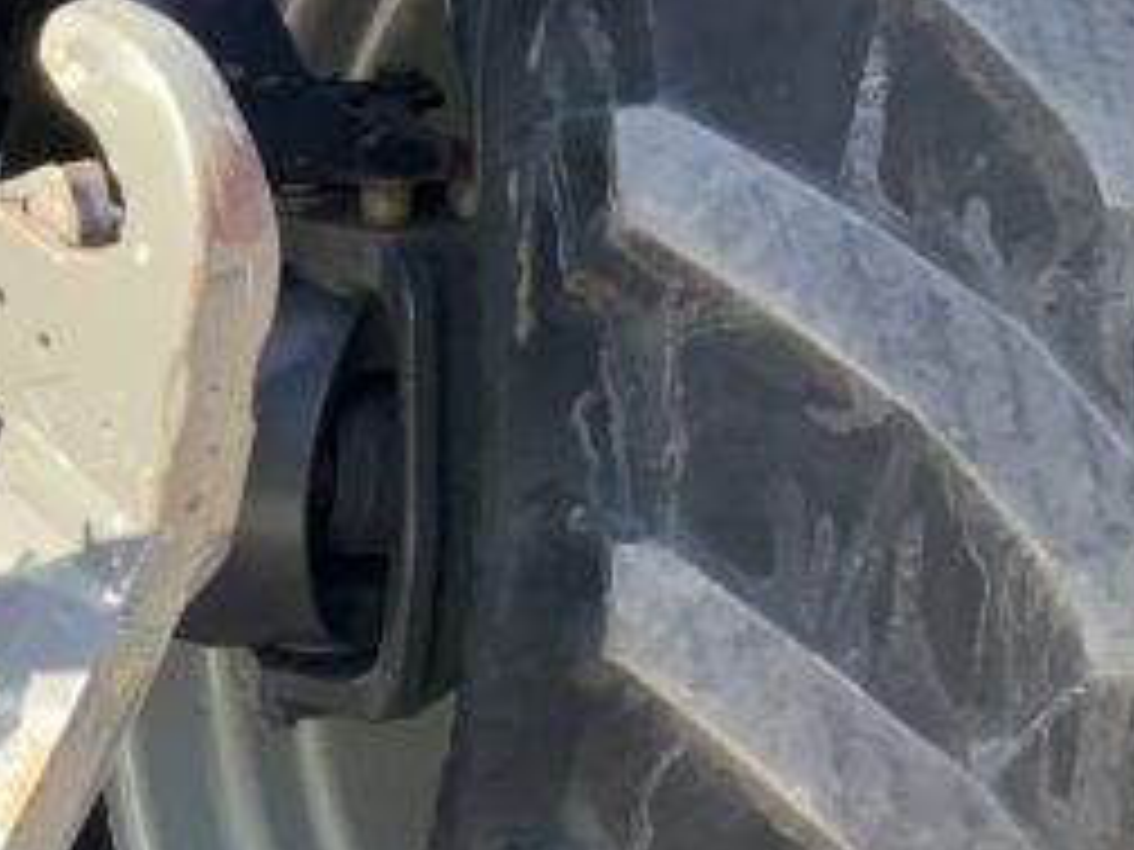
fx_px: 3866
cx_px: -675
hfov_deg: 15.2
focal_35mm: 118
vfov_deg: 12.5
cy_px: 751
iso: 16
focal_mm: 3
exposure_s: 1/177
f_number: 1.8
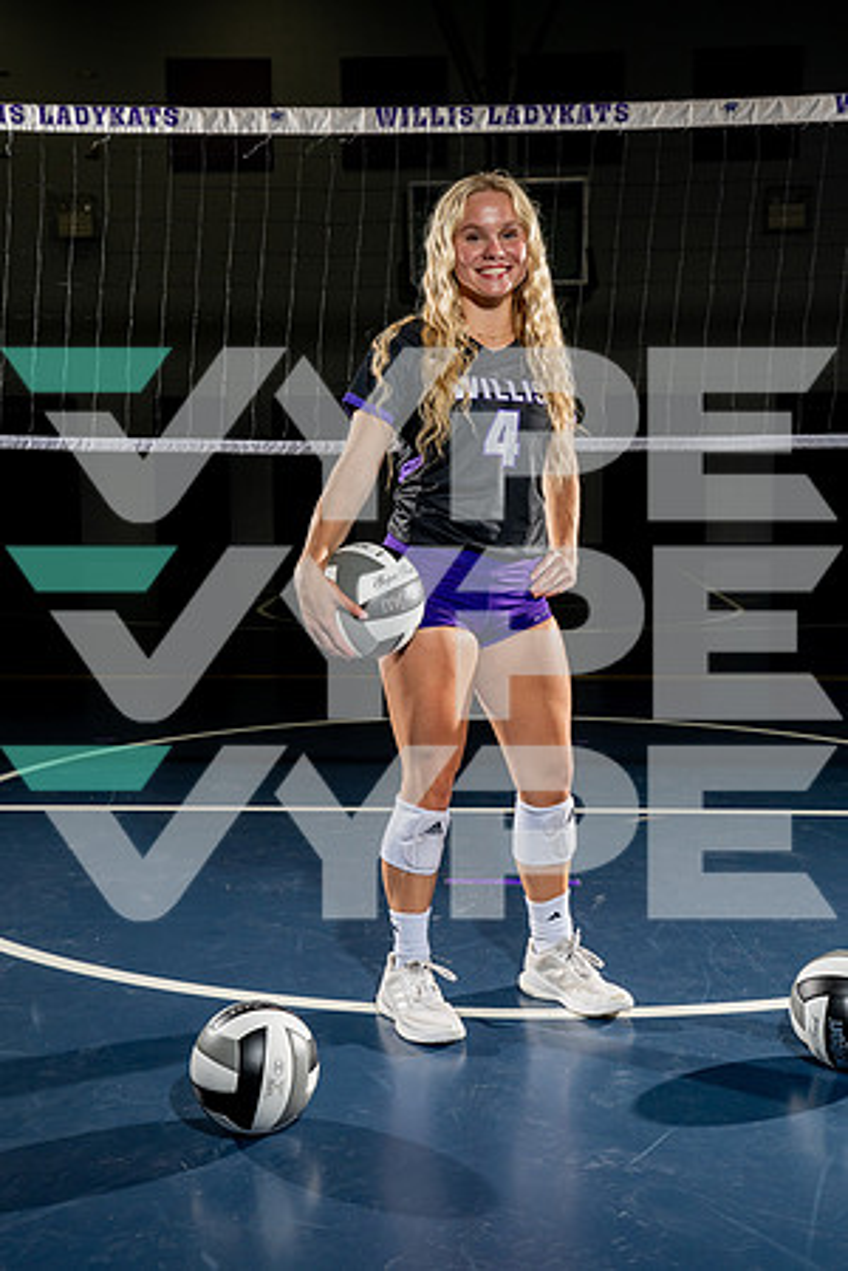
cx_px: 424
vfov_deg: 44.5
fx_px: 1555
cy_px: 636
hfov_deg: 30.5
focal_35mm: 44
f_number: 8
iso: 500
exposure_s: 1/250
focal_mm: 44
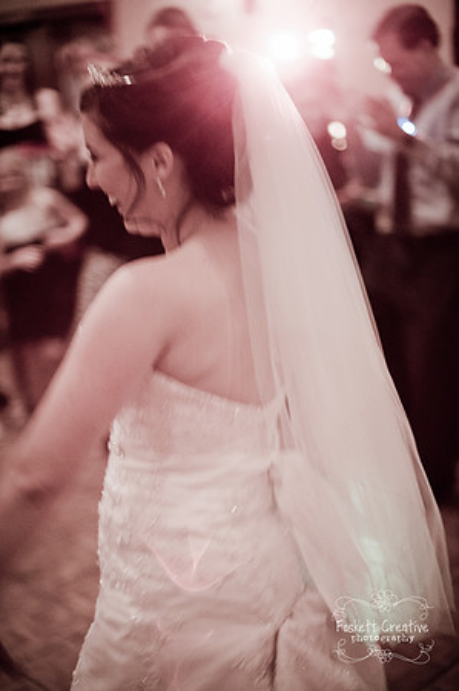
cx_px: 230
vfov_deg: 39.6
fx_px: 958
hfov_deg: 26.9
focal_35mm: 50
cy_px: 346
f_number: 1.4
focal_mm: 50
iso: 4000
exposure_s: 1/60
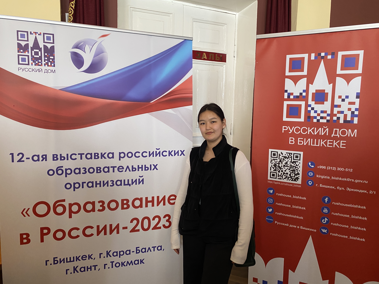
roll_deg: -1.0
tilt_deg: -4.6
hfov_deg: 67.3
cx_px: 190
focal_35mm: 26
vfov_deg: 53.1
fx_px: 285
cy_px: 142
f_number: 1.8
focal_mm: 4.25
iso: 160
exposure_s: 1/50
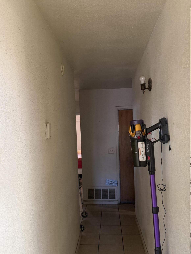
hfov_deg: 45.4
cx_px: 94
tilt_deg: -5.3
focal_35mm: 31
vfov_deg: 57.9
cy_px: 153
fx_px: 228
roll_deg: +1.9
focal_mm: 6.76
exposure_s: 1/60
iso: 320
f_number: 1.78
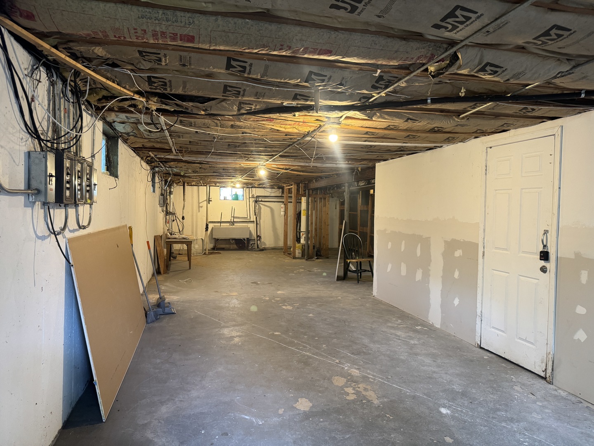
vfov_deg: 56.8
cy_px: 223
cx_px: 297
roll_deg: -0.8
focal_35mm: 24
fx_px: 412
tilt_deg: -1.8
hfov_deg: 71.6
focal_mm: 6.76
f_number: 1.78
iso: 250
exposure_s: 1/60
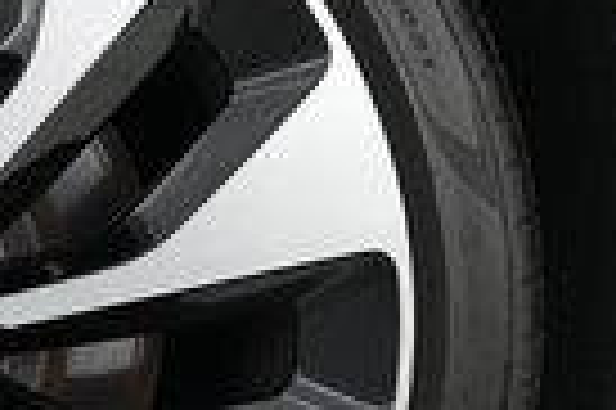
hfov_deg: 16.6
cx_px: -180
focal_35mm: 117
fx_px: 2000
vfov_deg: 11.6
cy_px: 324
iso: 4000
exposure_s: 1/160
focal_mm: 25
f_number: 2.8
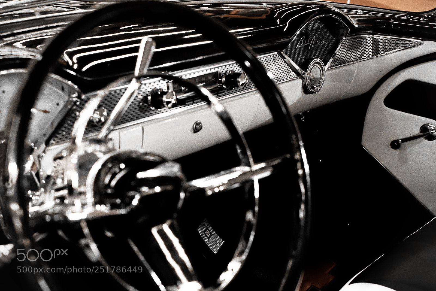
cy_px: 146
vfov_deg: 37.9
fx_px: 424
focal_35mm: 35
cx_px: 218
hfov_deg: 54.4
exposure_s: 1/40
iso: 6400
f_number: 4
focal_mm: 35
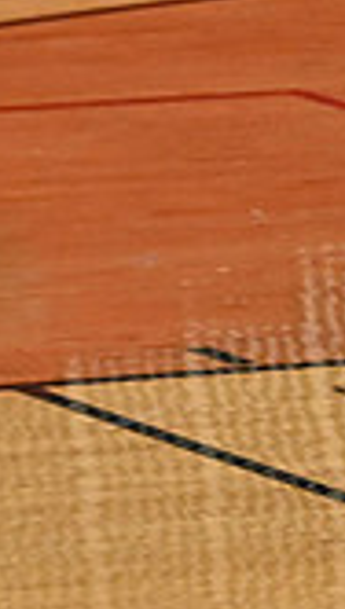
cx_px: -657
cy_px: 31
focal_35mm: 822
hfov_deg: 1.5
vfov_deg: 2.6
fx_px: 13301
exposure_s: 1/400
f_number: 4
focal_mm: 150
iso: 6400
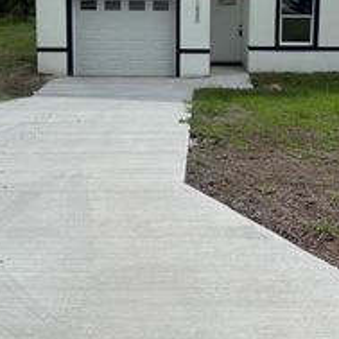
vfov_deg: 29.7
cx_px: 190
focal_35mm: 56
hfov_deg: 30.5
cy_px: 60
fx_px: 620
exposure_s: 1/6173
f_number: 1.78
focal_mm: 6.76
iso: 80
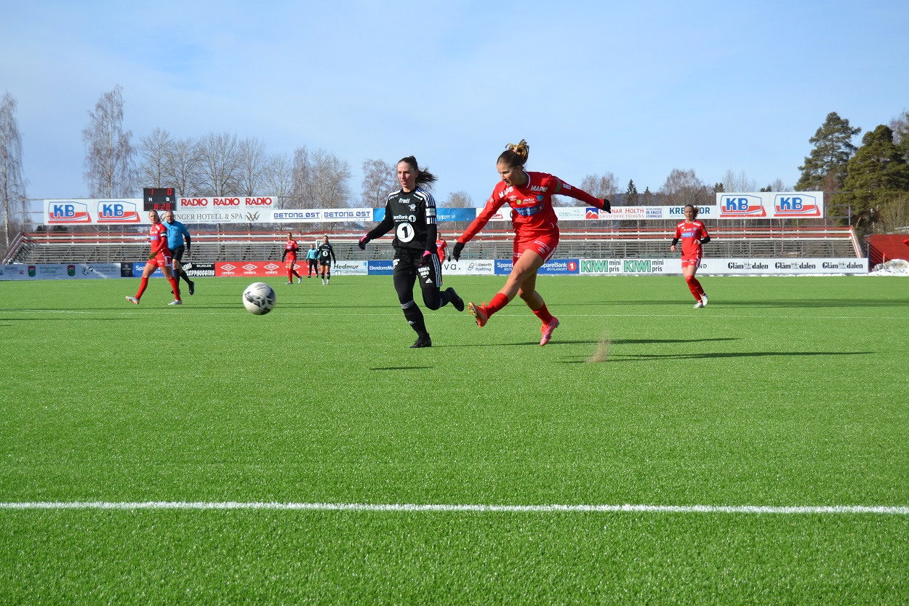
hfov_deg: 31.9
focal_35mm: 63
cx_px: 454
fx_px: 1590
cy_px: 303
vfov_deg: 21.6
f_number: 7.1
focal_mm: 42
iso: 400
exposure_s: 1/2000
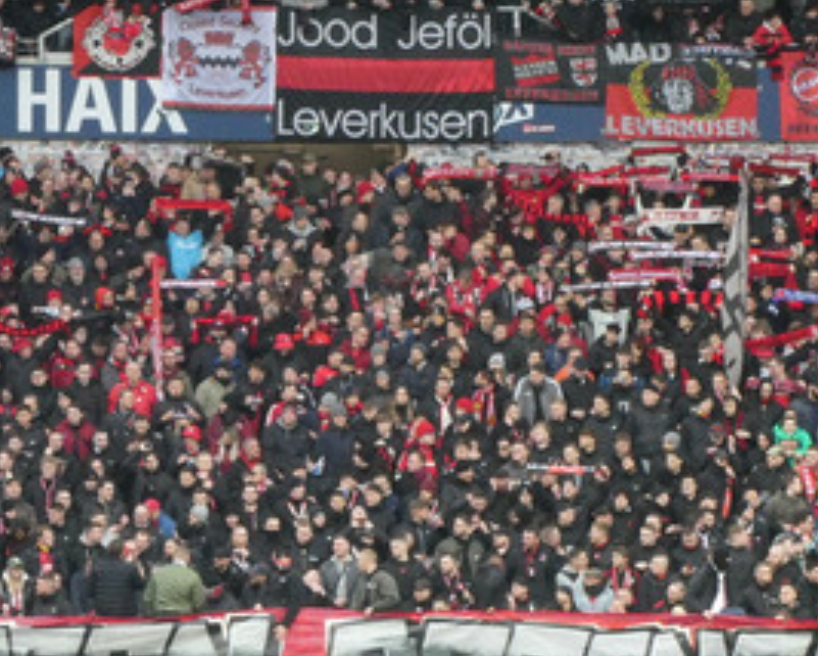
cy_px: 359
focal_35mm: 316
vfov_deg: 4.9
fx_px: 7656
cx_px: 254
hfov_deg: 6.1
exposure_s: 1/80
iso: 500
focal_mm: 24.2
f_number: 5.3
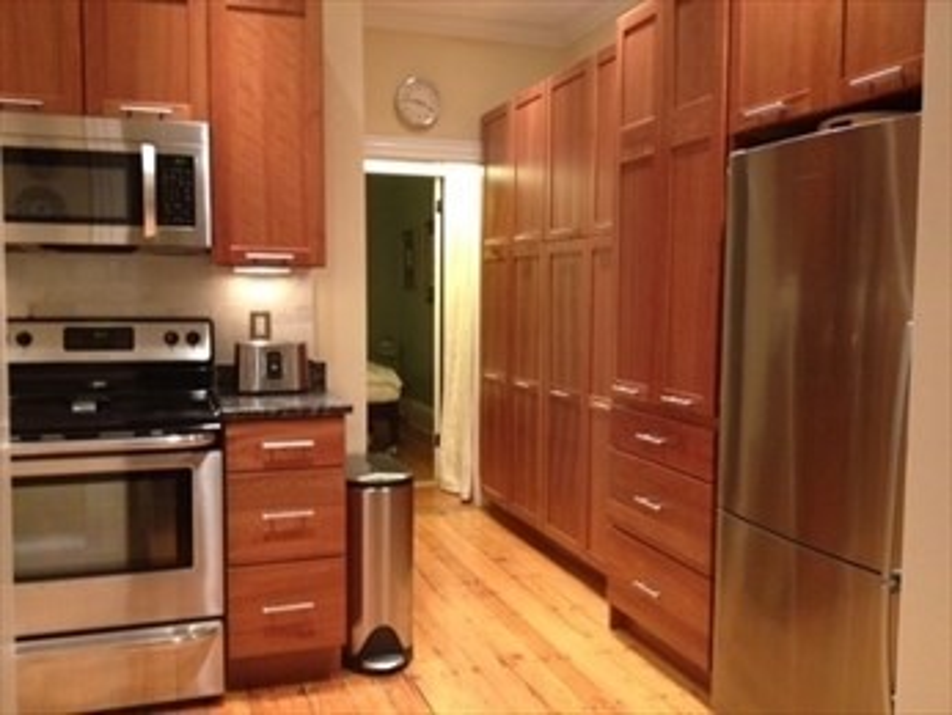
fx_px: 963
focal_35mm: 35
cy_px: 358
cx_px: 476
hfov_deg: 52.6
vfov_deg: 40.7
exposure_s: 1/20
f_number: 2.4
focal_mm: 4.28
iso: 250
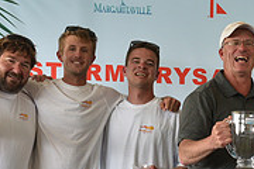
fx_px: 1094
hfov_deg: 13.1
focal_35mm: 155
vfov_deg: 8.8
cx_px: 227
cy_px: 192
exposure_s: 1/160
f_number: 4.5
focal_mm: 48
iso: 800
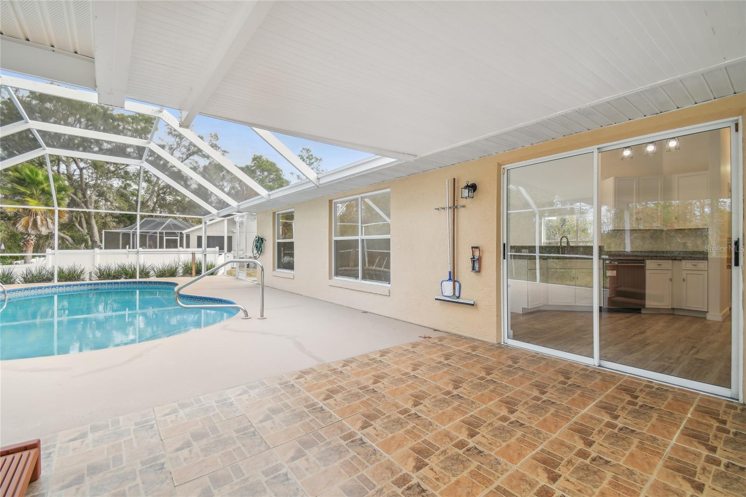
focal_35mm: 15
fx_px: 311
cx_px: 373
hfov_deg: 100.4
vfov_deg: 77.3
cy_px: 248
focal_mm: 10
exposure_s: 1/8
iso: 100
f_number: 7.1
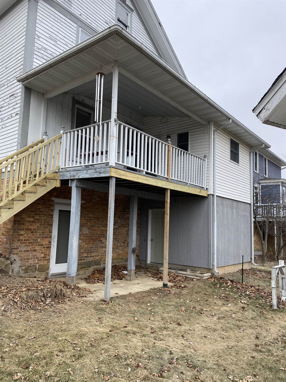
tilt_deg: +6.9
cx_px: 143
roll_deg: -2.1
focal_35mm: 26
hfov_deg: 53.1
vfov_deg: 67.3
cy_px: 191
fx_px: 286
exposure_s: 1/782
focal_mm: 4.25
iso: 32
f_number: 1.8
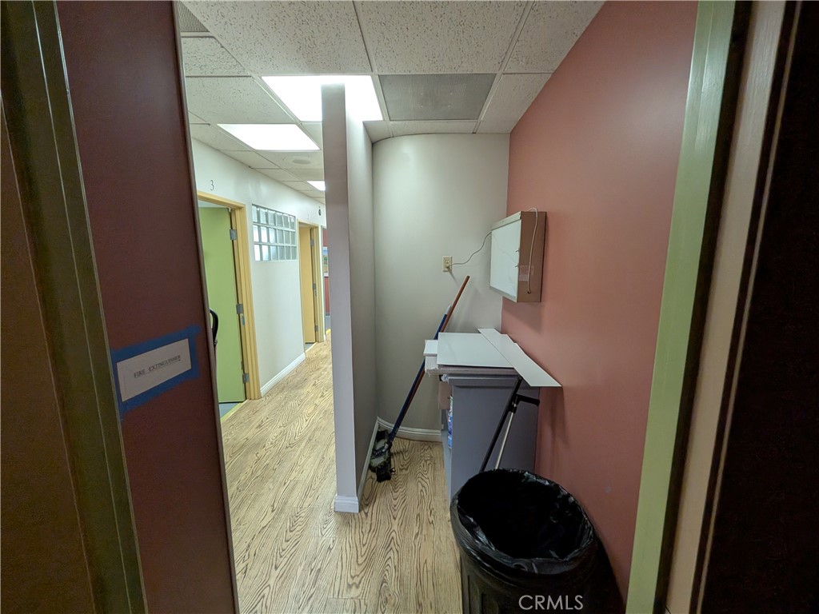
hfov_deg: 106.2
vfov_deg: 89.9
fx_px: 308
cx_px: 410
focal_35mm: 13
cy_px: 307
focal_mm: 1.54
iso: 232
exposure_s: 1/30
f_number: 2.2
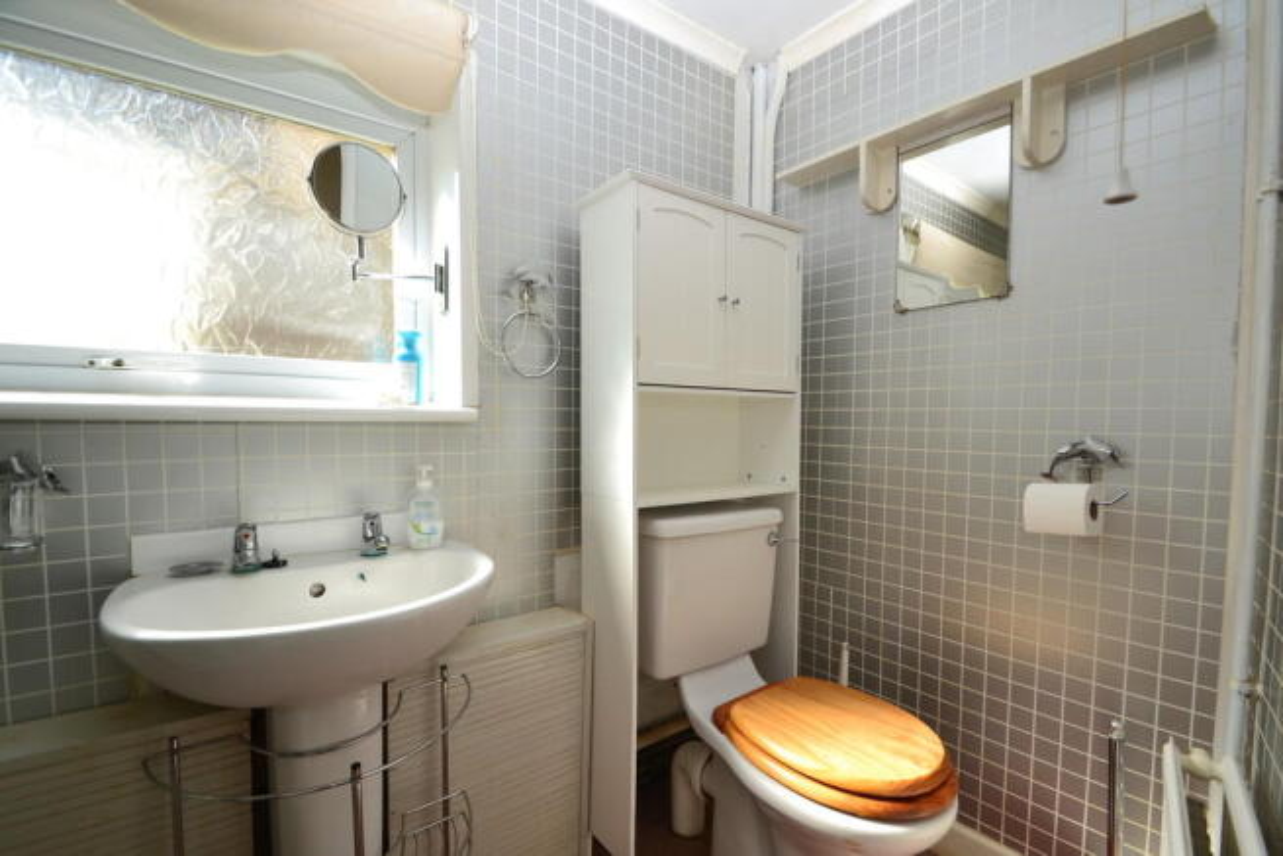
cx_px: 642
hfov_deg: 100.4
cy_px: 428
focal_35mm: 15
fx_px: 535
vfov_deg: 77.4
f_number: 5.6
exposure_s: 1/125
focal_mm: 10
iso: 100
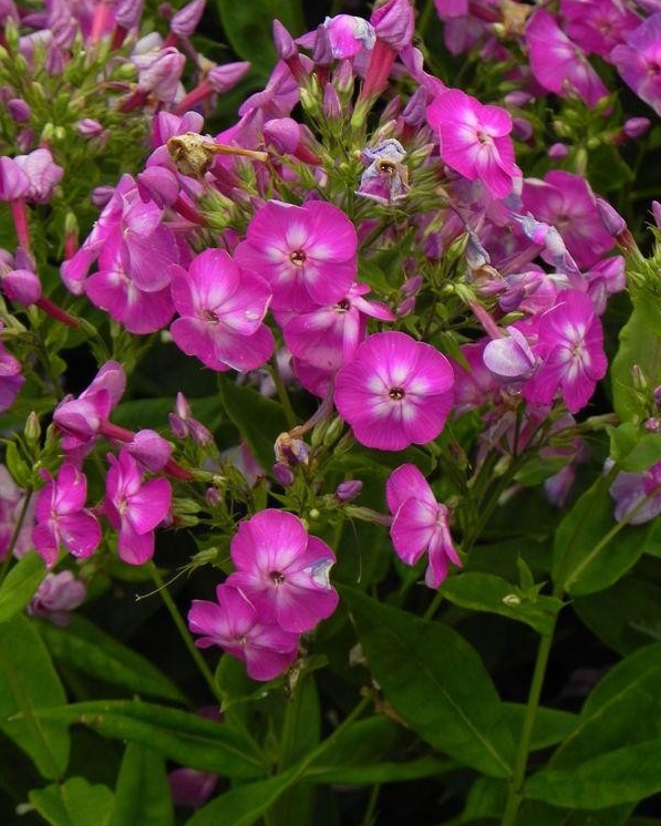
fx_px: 5428
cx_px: 331
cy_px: 430
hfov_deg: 7.0
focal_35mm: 222
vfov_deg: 8.7
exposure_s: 1/50
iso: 160
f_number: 5
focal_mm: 37.7
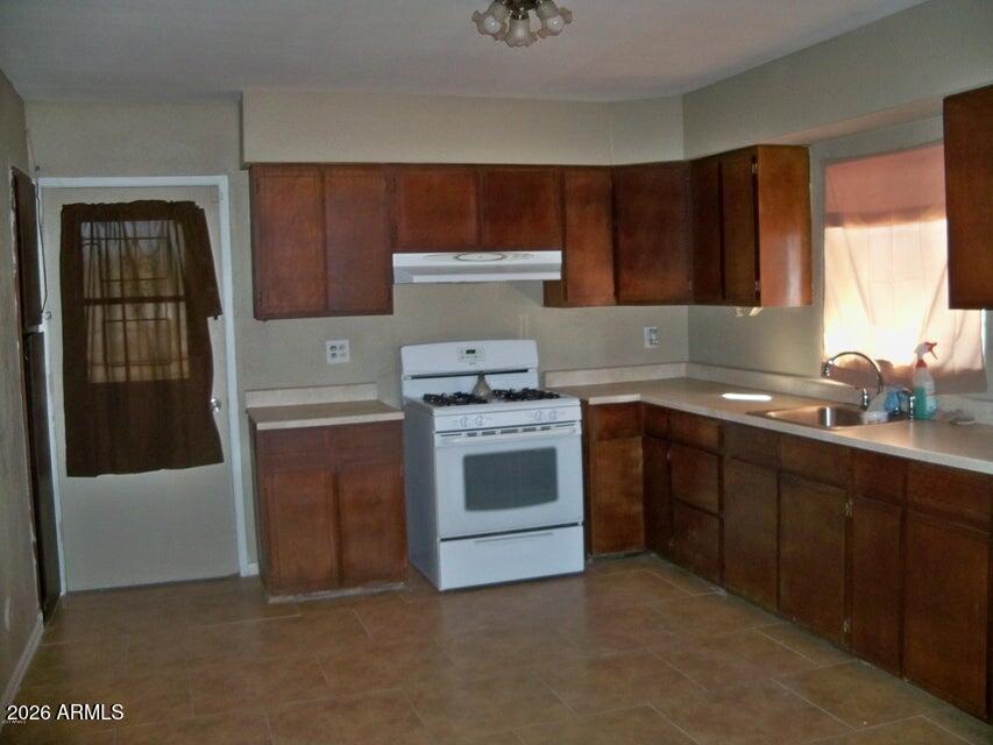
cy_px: 372
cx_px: 496
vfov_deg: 40.7
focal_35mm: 35
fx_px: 1004
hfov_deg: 52.6
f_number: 3.5
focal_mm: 6.2
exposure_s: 1/30
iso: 200
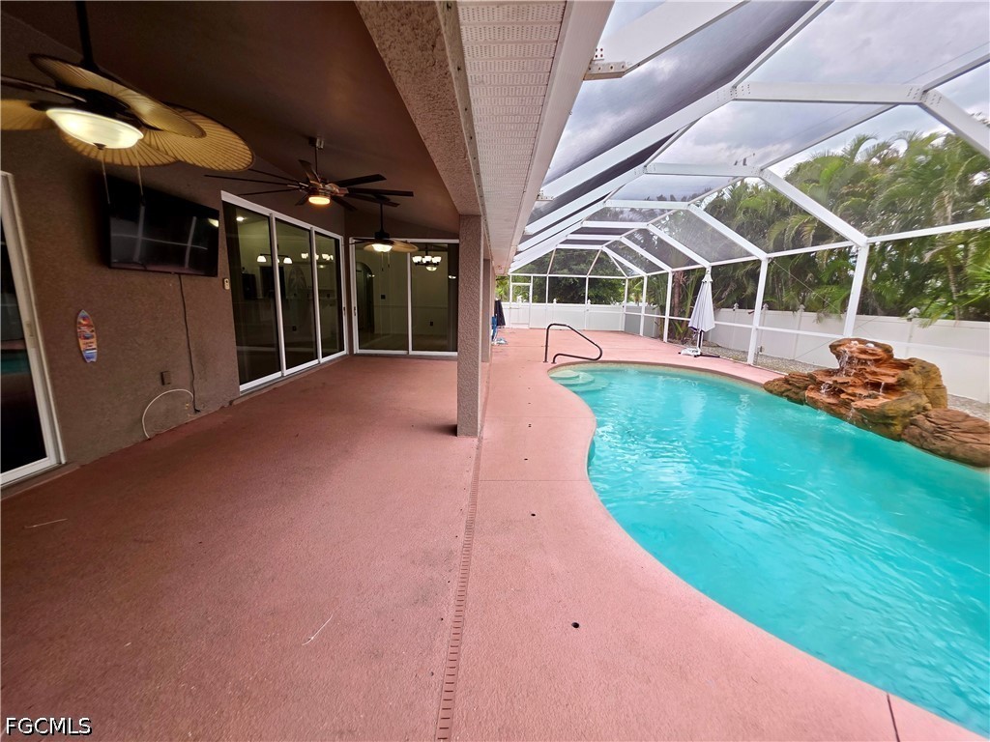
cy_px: 371
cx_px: 495
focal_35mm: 13
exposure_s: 1/120
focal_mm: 2.2
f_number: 1.9
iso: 25
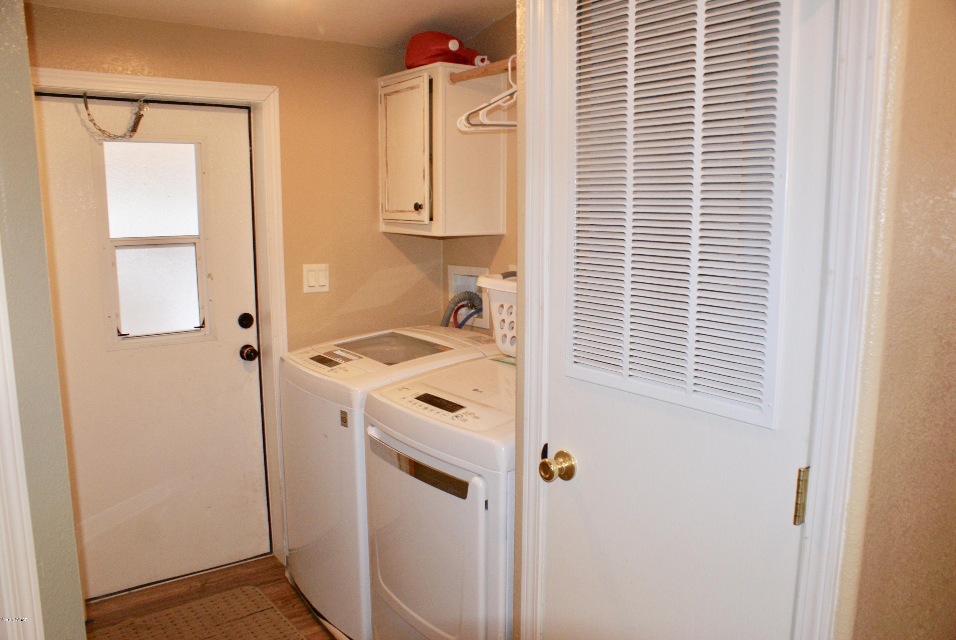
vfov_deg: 48.0
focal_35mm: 27
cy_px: 320
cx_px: 478
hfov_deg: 67.3
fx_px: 718
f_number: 5.6
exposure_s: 1/60
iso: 400
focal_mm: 18
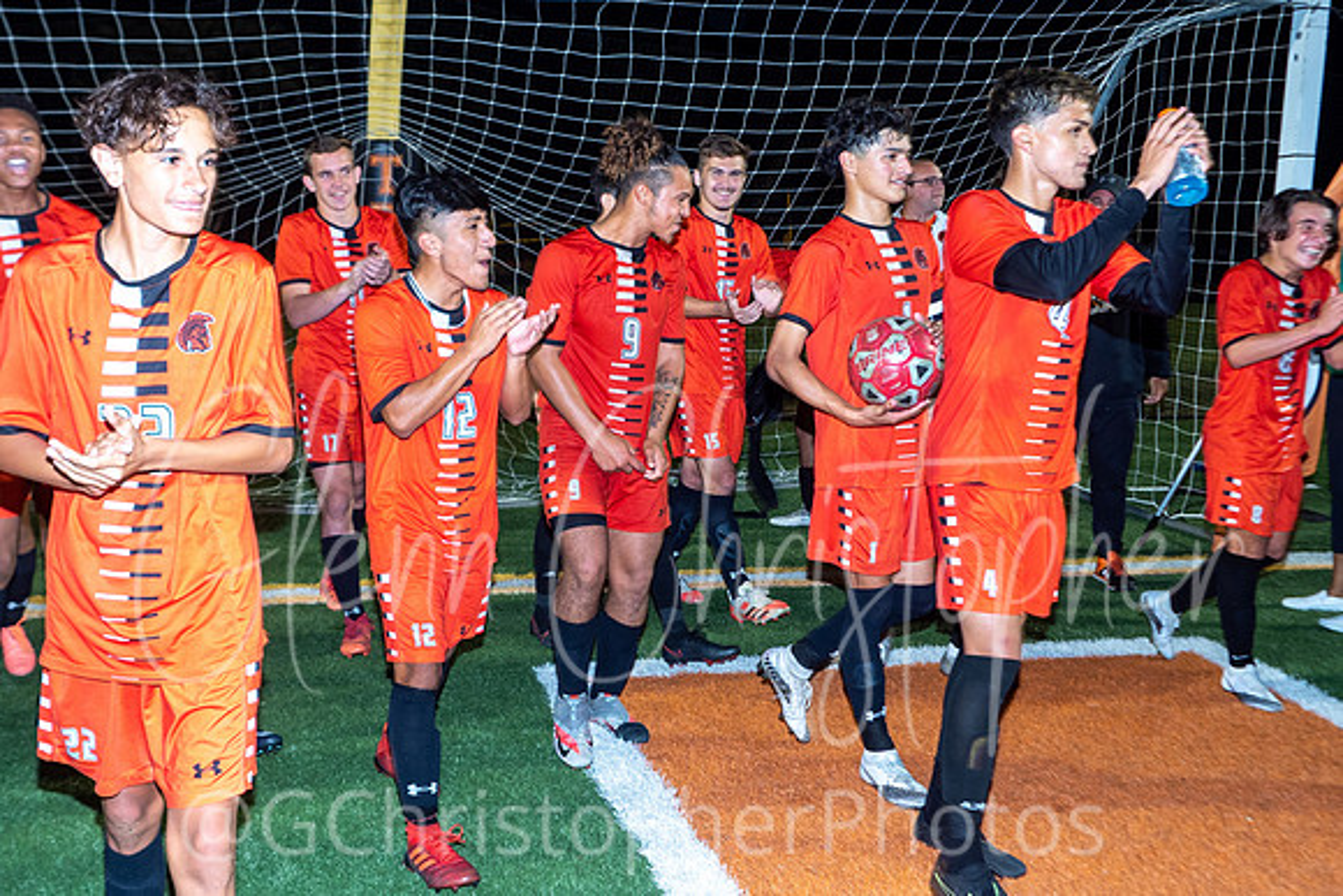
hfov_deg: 50.3
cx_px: 555
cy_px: 410
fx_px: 1422
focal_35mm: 38
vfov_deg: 34.9
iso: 200
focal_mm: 12
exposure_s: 1/60
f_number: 2.8
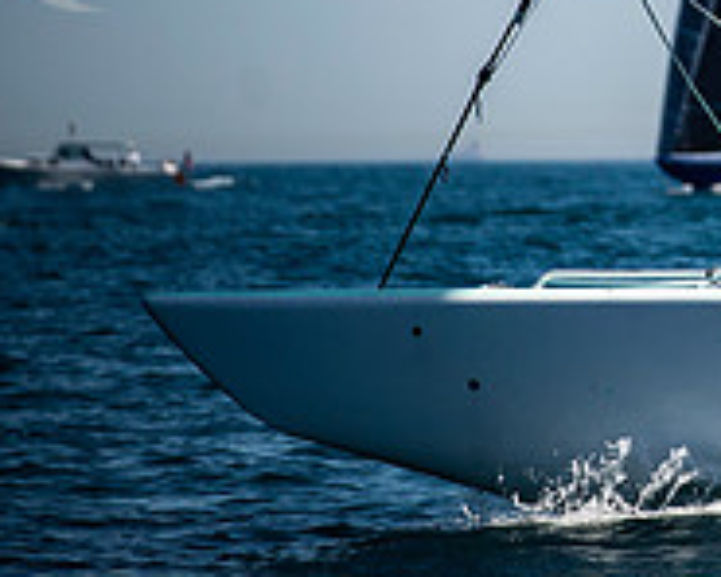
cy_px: -117
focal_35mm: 516
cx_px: 1095
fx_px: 11011
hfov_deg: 3.7
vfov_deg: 3.0
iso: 320
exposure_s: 1/8000
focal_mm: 175
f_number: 3.2
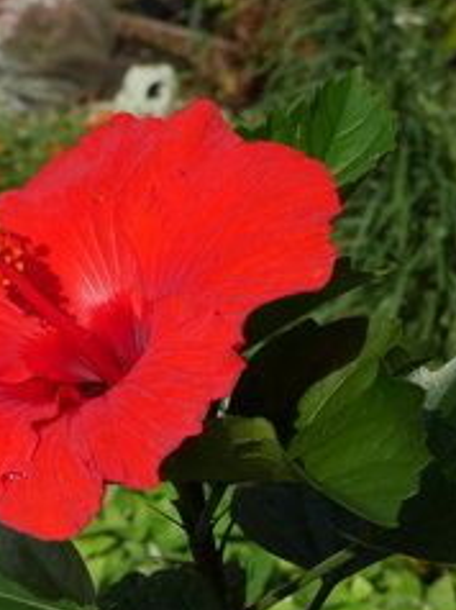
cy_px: 674
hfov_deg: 13.9
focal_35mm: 106
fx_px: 1865
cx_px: 227
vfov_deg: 17.9
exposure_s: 1/320
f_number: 9
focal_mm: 21
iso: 200
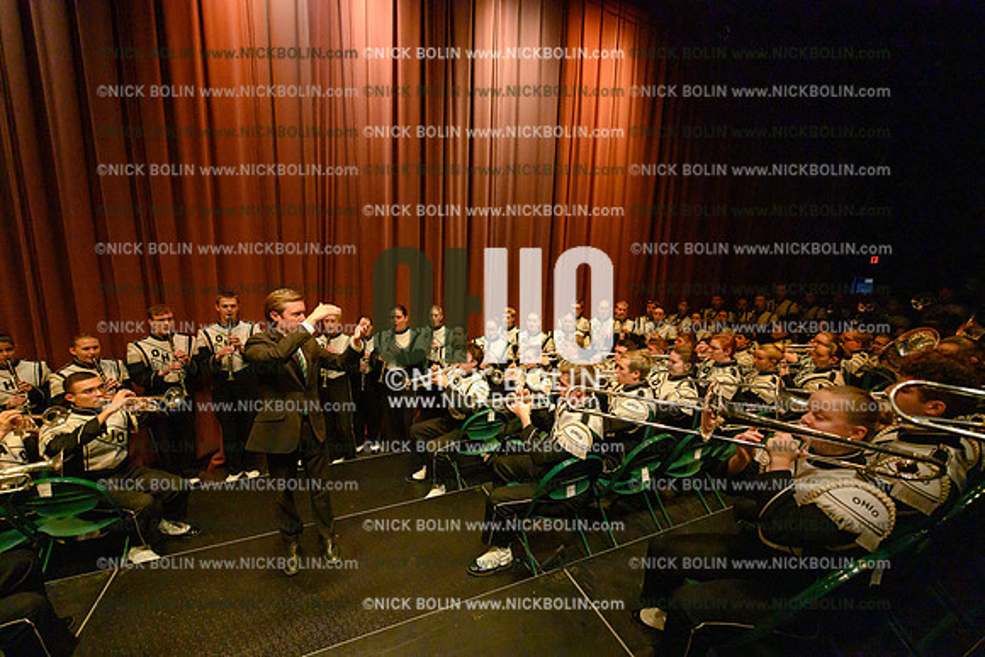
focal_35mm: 14
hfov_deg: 104.2
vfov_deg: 81.2
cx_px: 492
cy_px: 328
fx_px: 383
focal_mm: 14
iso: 25600
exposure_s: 1/320
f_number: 2.8
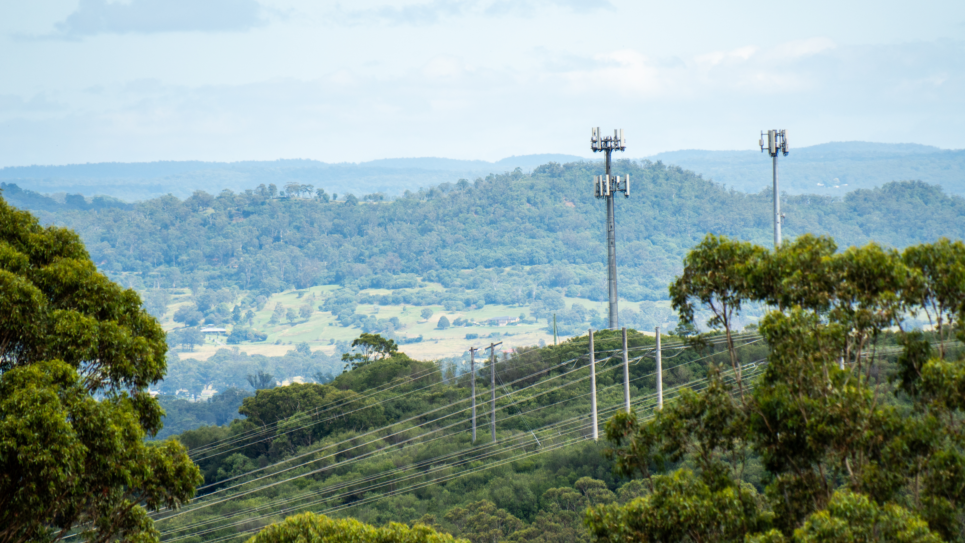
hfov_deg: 4.6
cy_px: 276
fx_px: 12078
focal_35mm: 472
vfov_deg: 2.6
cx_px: 482
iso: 160
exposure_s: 1/500
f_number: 6.3
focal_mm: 300
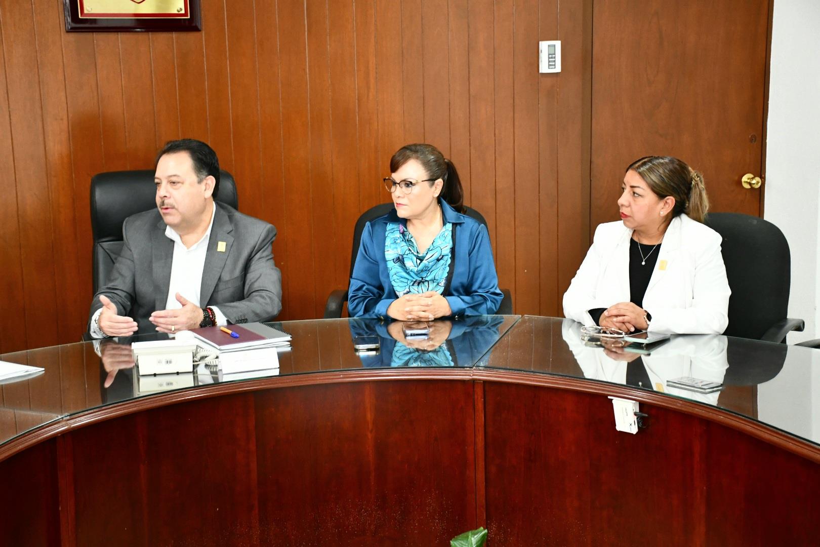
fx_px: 1526
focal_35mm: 67
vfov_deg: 20.3
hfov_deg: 30.1
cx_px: 410
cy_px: 274
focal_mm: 45
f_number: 4.5
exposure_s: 1/60.2
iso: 2800
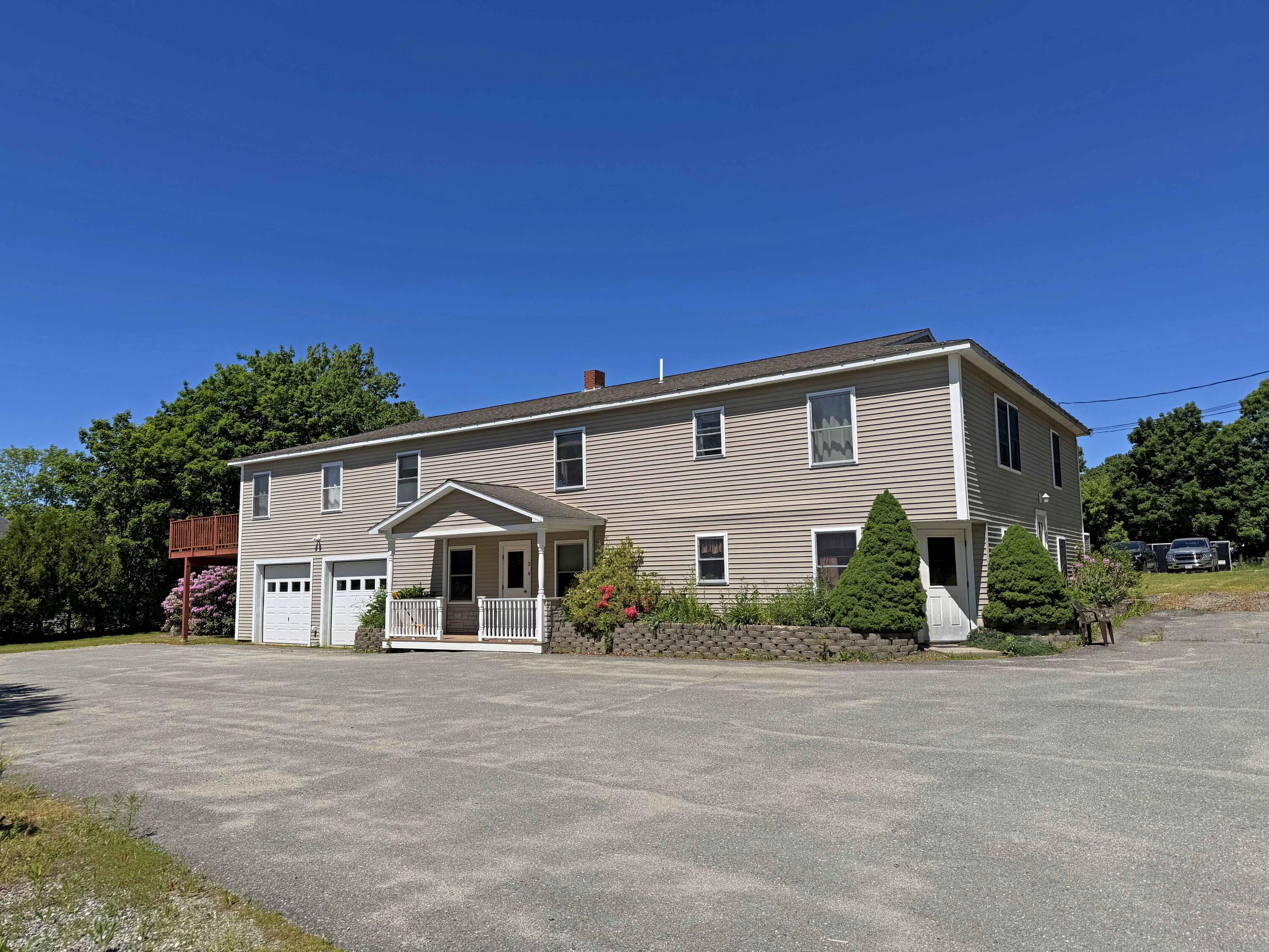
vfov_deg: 56.8
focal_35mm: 24
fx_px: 880
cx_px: 634
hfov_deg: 71.6
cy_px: 476
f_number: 1.78
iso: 80
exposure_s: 1/6711
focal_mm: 6.76
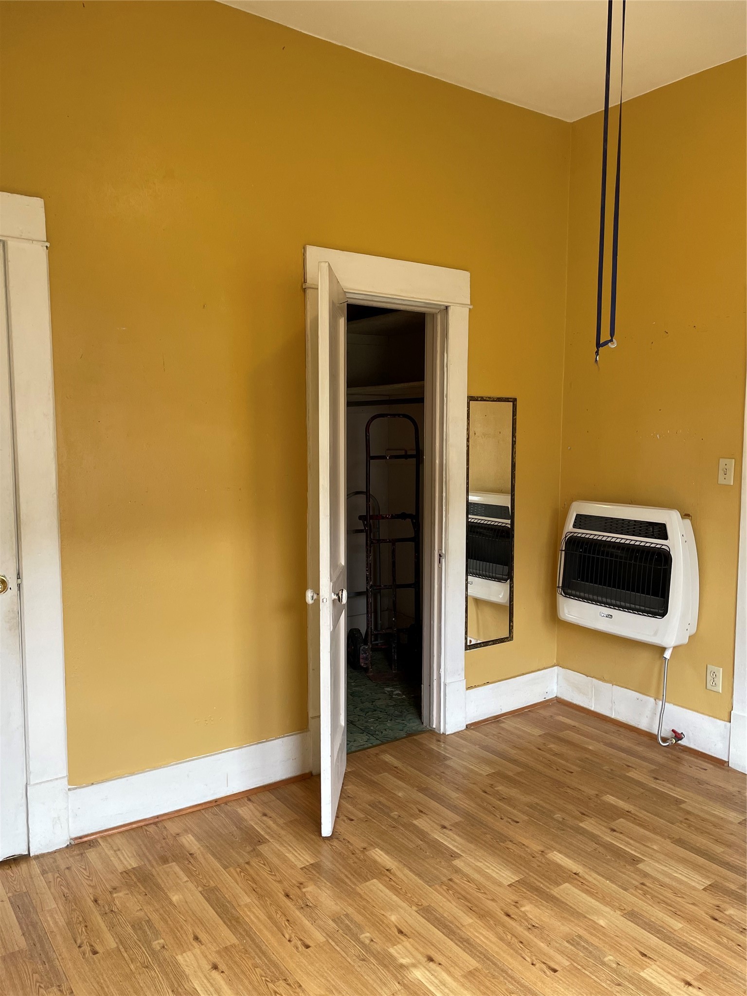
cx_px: 374
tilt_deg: -5.3
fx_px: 748
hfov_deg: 53.1
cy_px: 498
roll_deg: -0.2
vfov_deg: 67.3
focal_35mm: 26
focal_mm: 4.2
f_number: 1.6
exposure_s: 1/121
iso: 100
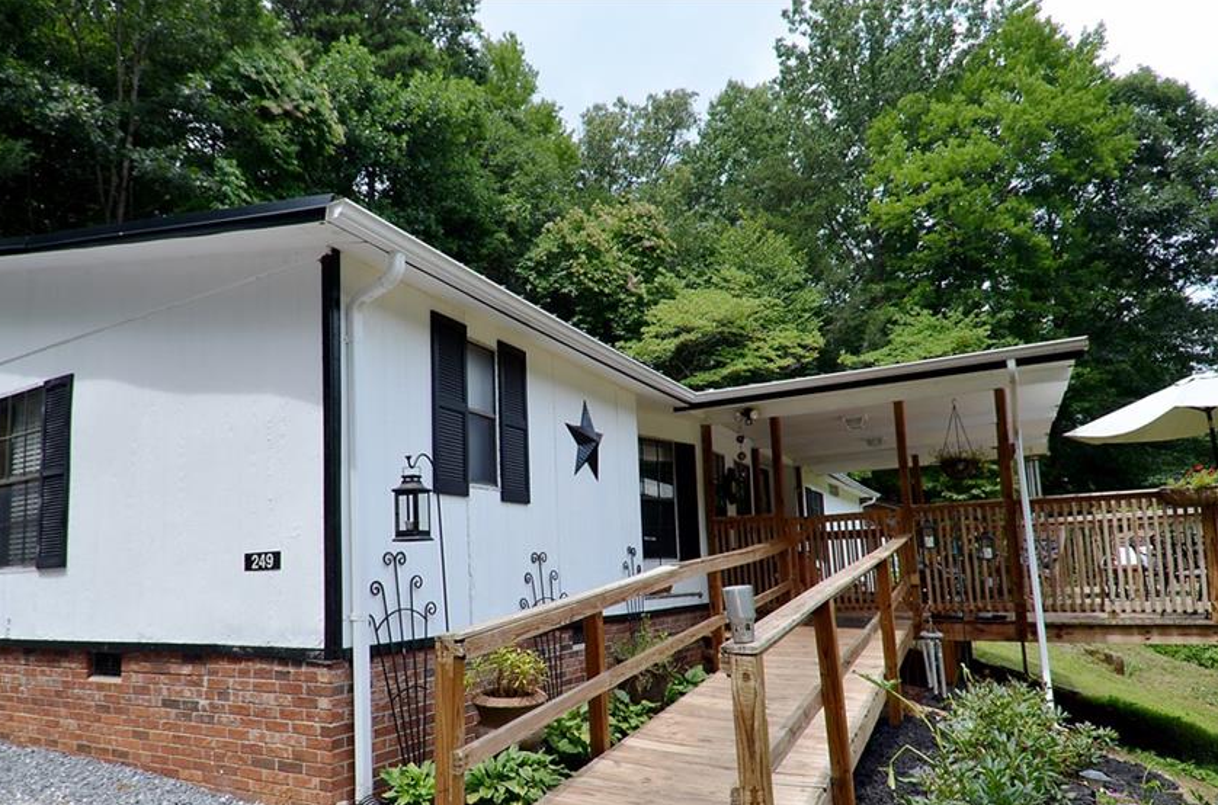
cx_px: 535
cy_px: 488
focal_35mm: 22
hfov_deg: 78.4
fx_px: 742
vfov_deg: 56.5
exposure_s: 1/250
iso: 160
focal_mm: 12
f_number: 8
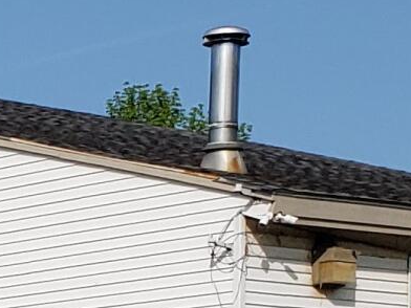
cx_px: -655
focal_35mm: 199
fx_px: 2363
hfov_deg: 8.8
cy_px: 655
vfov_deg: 7.1
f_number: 2.4
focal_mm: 4.3
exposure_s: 1/2105
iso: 50
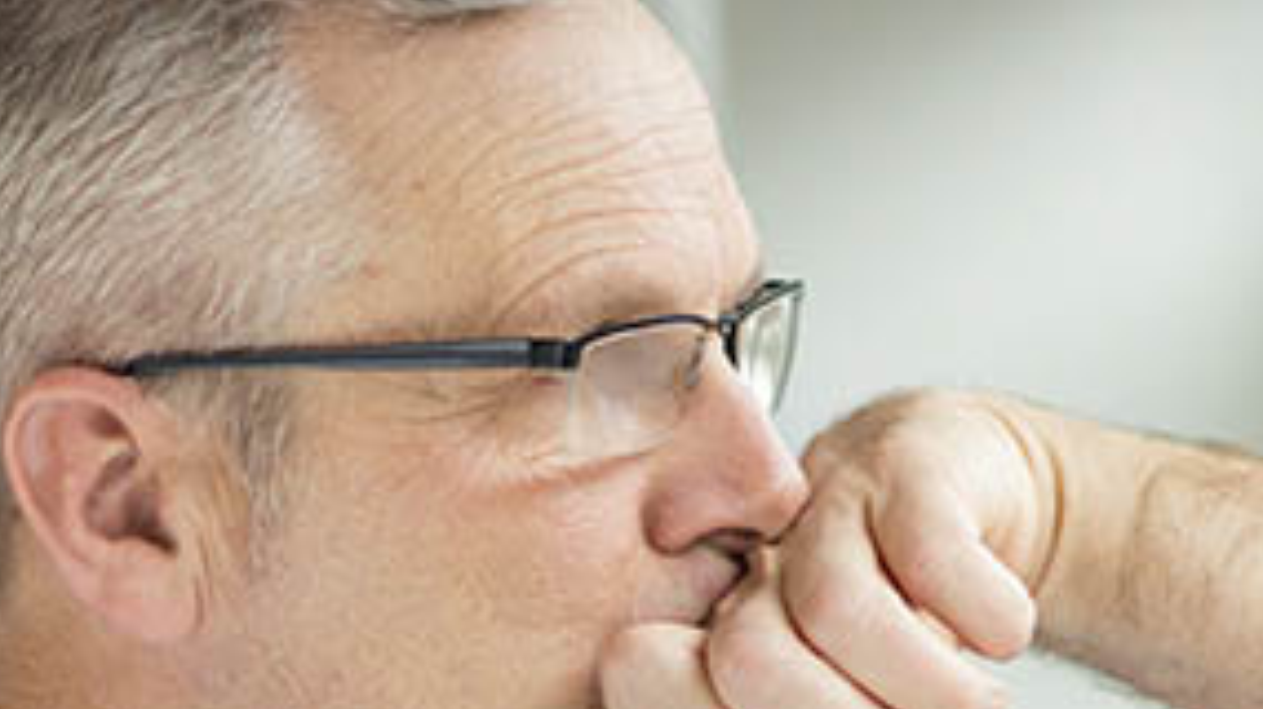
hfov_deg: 7.4
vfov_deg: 4.2
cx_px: 281
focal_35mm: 290
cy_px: 1083
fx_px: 9707
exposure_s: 1/500
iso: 640
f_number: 2.2
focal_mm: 85
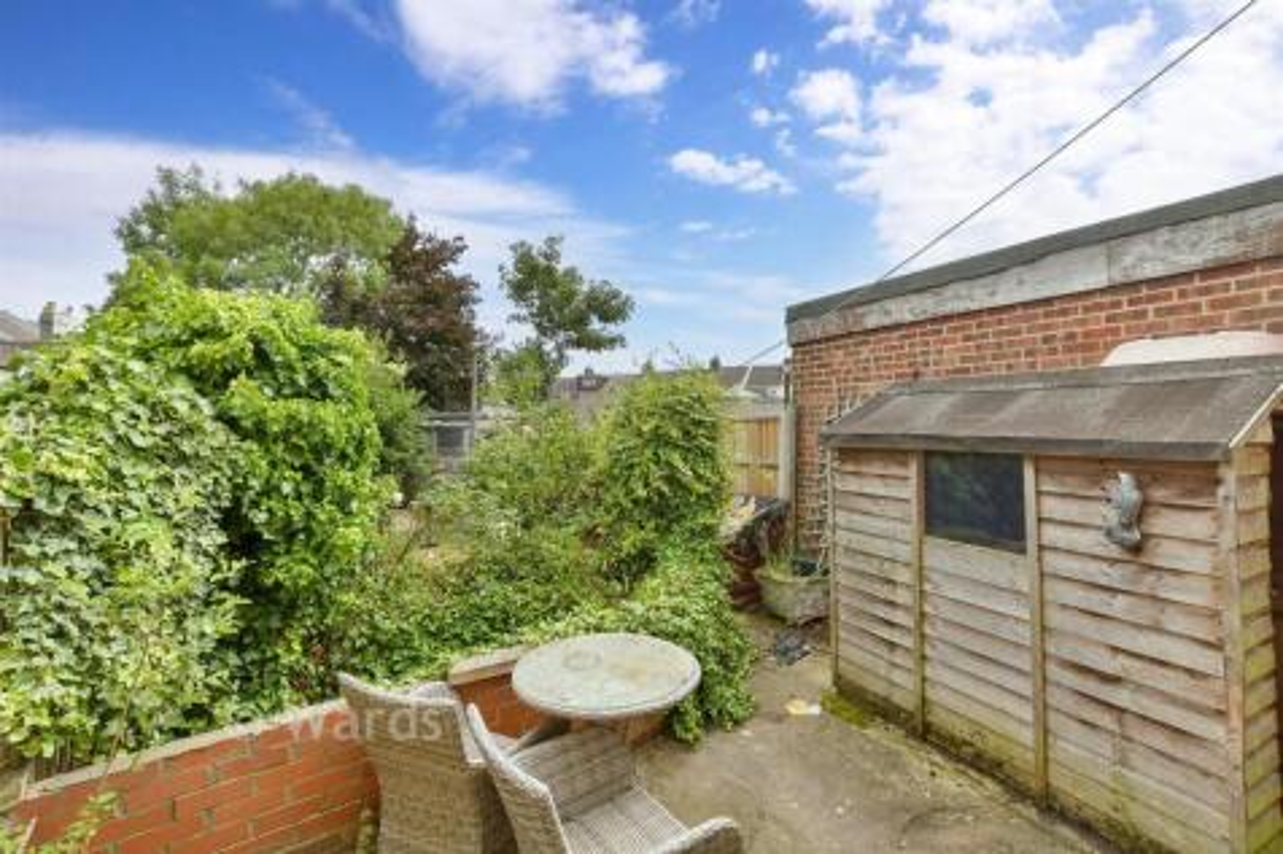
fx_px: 534
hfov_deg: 100.4
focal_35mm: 15
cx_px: 642
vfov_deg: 77.3
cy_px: 427
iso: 500
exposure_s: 1/500
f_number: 9
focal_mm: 10
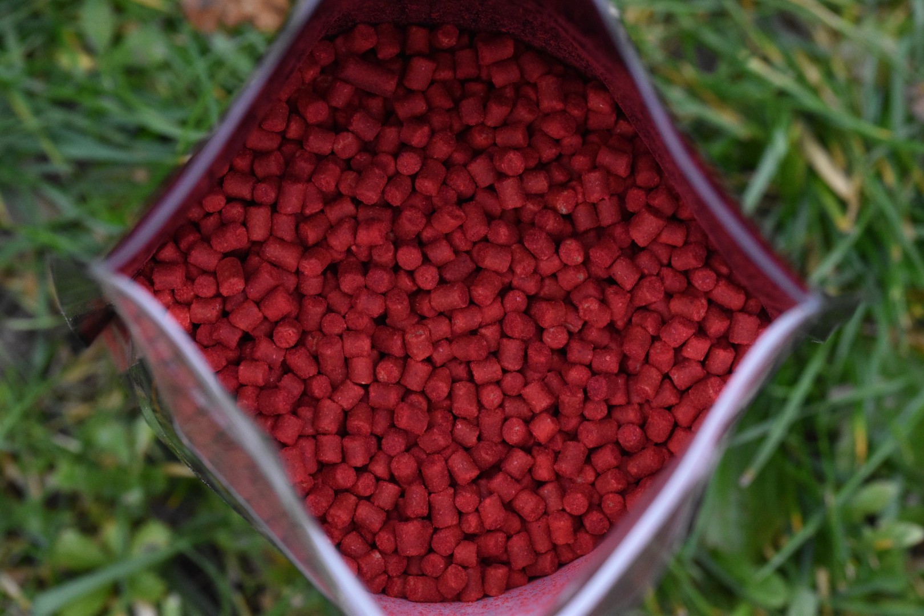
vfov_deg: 8.7
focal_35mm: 158
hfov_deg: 13.0
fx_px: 4042
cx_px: 462
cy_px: 308
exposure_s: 1/200
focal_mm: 105
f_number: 7.1
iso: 2500
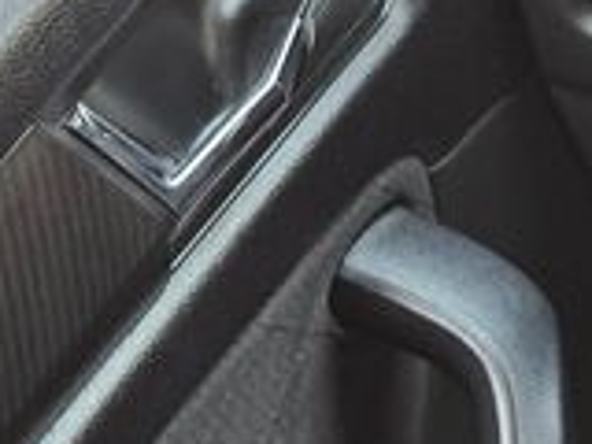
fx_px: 2514
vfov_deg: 10.0
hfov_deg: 10.6
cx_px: 1617
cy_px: 433
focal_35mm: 147
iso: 250
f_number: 1.7
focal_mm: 6.3
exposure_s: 1/100
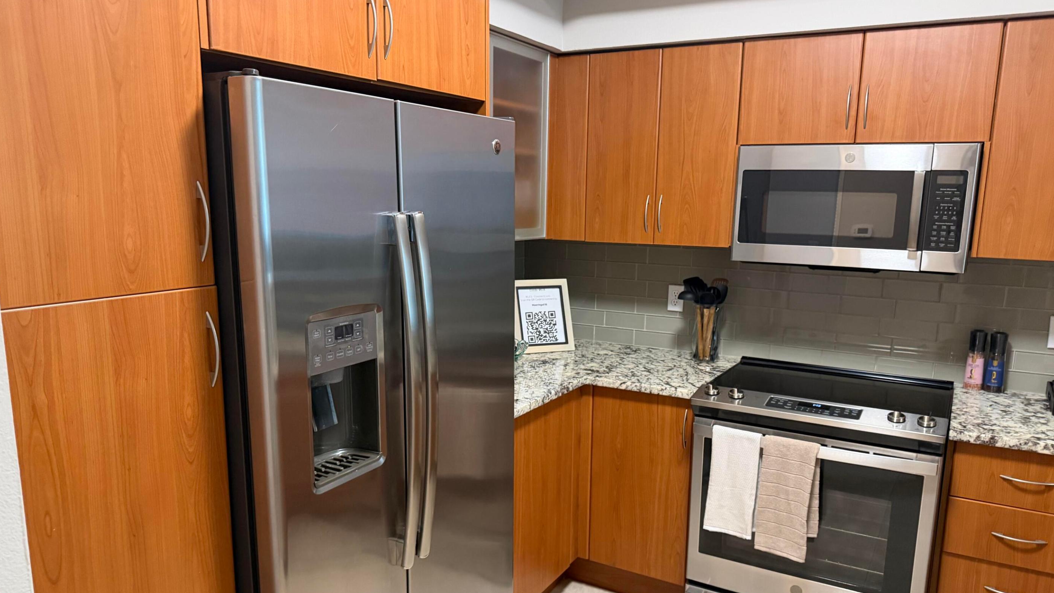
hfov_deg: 69.8
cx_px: 540
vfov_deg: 42.8
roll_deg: -0.2
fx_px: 755
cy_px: 335
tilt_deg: -10.9
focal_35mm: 27
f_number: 1.78
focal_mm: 6.76
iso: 500
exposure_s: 1/60
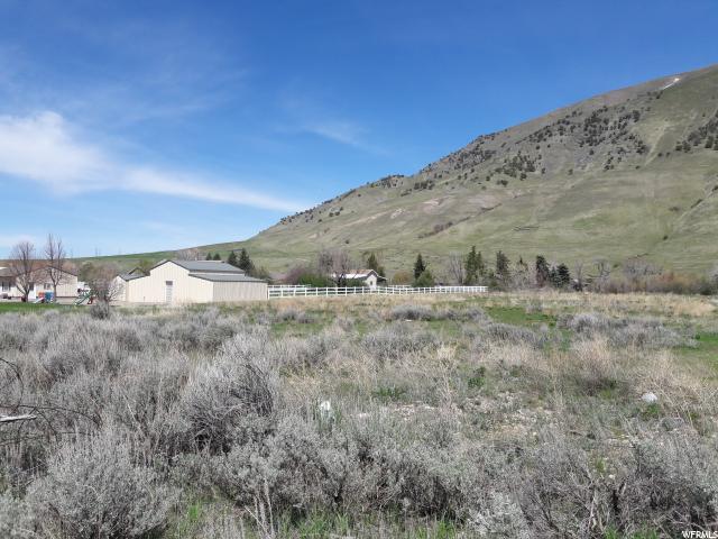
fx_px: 581
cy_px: 270
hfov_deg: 63.4
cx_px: 359
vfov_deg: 49.7
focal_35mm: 28
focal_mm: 3.7
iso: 40
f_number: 1.9
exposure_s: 1/1808
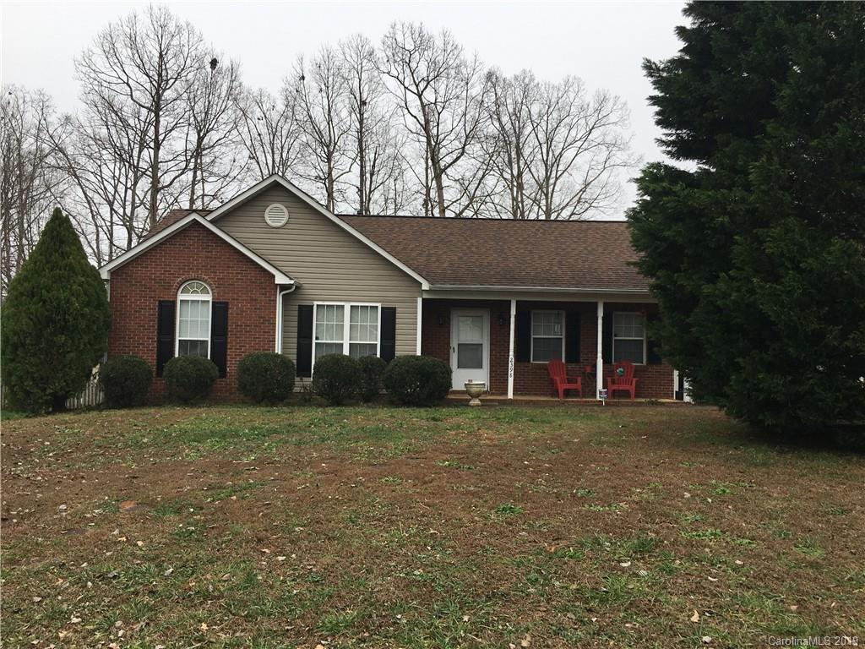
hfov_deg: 61.7
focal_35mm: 29
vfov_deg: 48.2
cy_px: 324
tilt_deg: +1.3
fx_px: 725
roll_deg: +0.1
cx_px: 432
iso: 25
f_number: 2.2
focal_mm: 4.15
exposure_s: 1/411
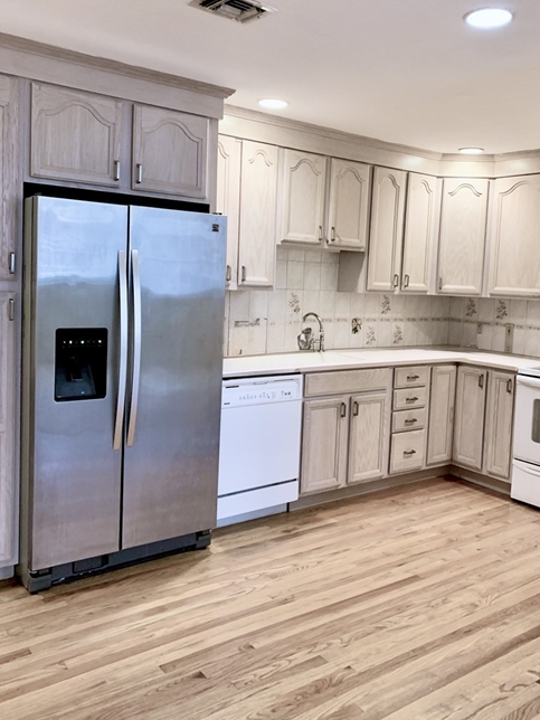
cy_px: 320
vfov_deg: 58.2
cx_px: 320
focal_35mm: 31
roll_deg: -3.4
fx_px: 645
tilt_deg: -4.7
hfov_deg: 45.2
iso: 200
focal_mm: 4.25
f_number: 1.8
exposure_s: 1/60
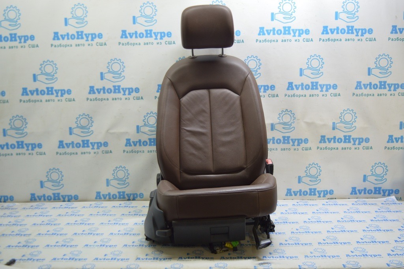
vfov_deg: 35.4
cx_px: 202
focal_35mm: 38
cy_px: 134
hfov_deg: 51.3
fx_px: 420
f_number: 4
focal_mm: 25
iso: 400
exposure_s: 1/40
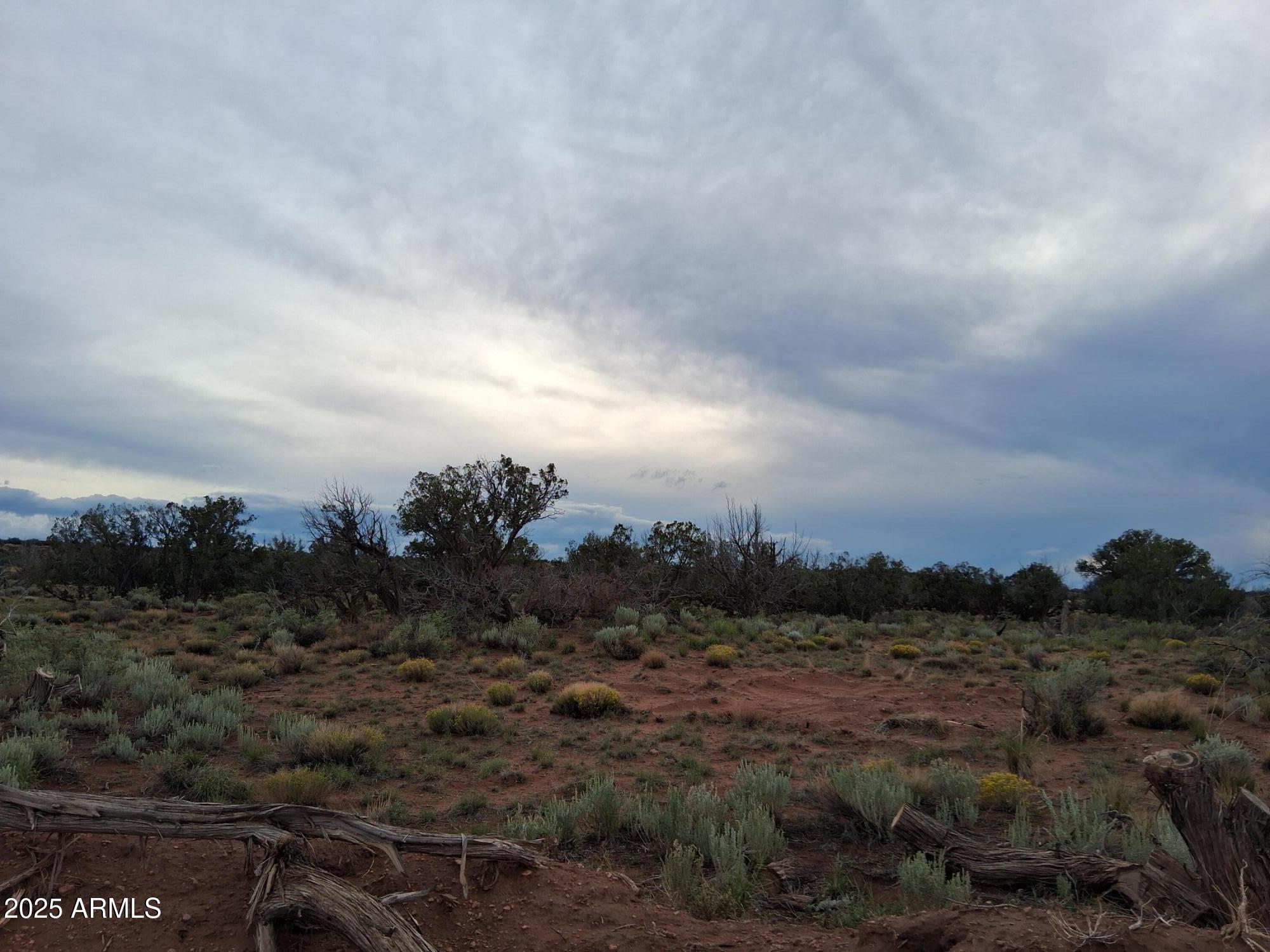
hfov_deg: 67.3
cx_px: 635
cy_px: 476
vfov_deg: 53.1
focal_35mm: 26
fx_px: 954
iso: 25
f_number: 1.8
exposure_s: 1/282
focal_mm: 3.98
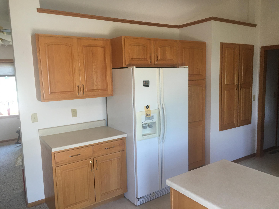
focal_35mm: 29
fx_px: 234
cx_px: 140
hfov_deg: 61.7
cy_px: 104
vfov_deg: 48.2
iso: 40
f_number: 2.2
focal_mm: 4.15
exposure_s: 1/30
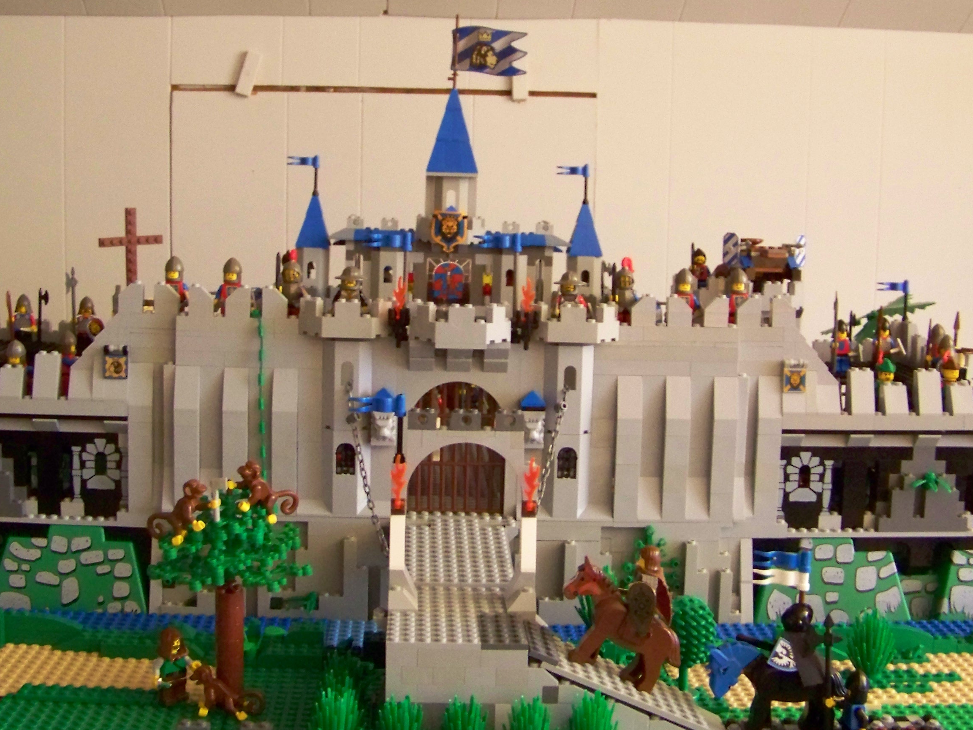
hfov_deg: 39.6
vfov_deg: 30.2
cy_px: 313
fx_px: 1349
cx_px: 447
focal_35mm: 48
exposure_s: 1/8
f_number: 2.8
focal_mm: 5.85
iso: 400
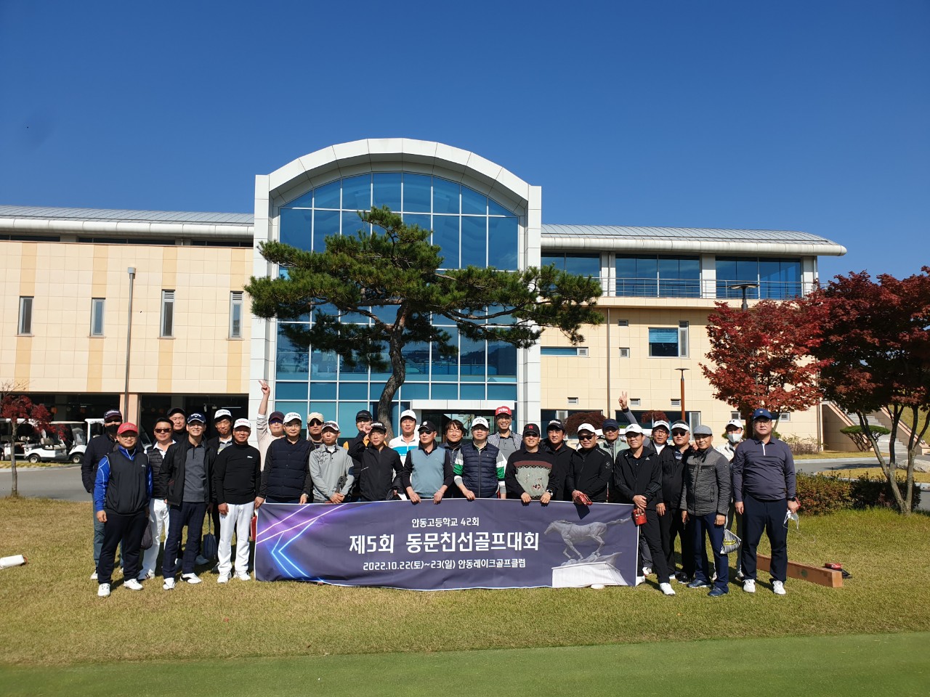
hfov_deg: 67.3
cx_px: 465
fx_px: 699
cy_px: 348
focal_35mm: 26
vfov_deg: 53.1
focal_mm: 4.3
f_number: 2.4
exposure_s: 1/2500
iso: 50
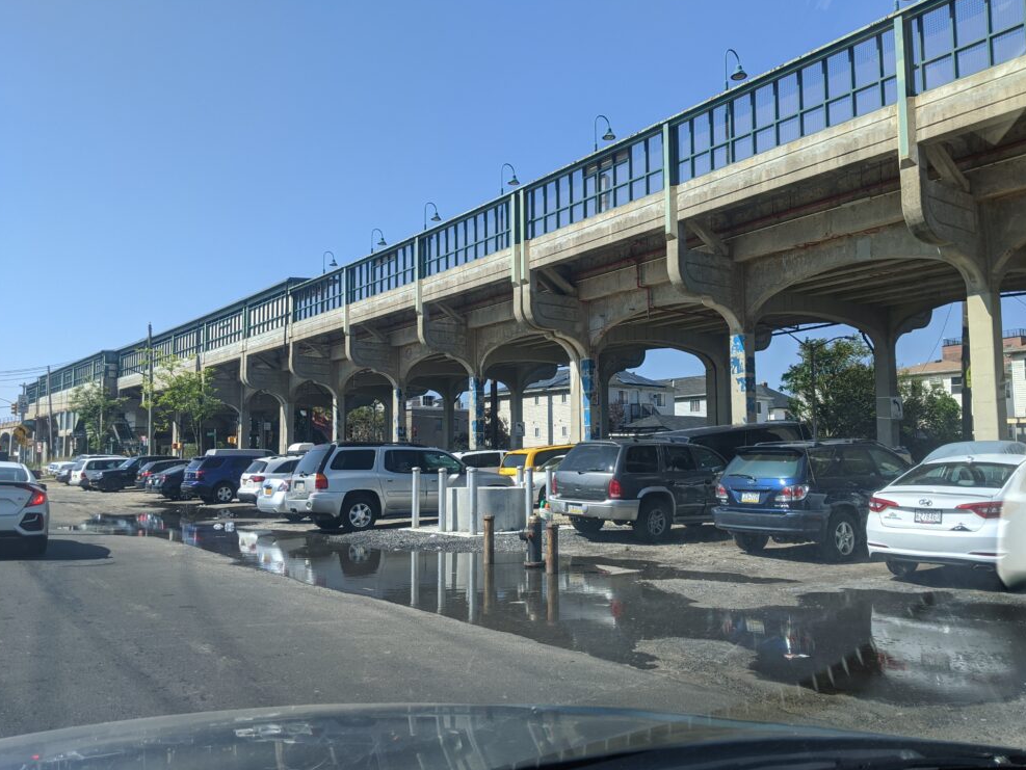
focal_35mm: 28
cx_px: 521
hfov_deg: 63.4
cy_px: 388
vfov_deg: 49.8
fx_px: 830
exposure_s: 1/1466
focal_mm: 4.44
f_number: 1.8
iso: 57
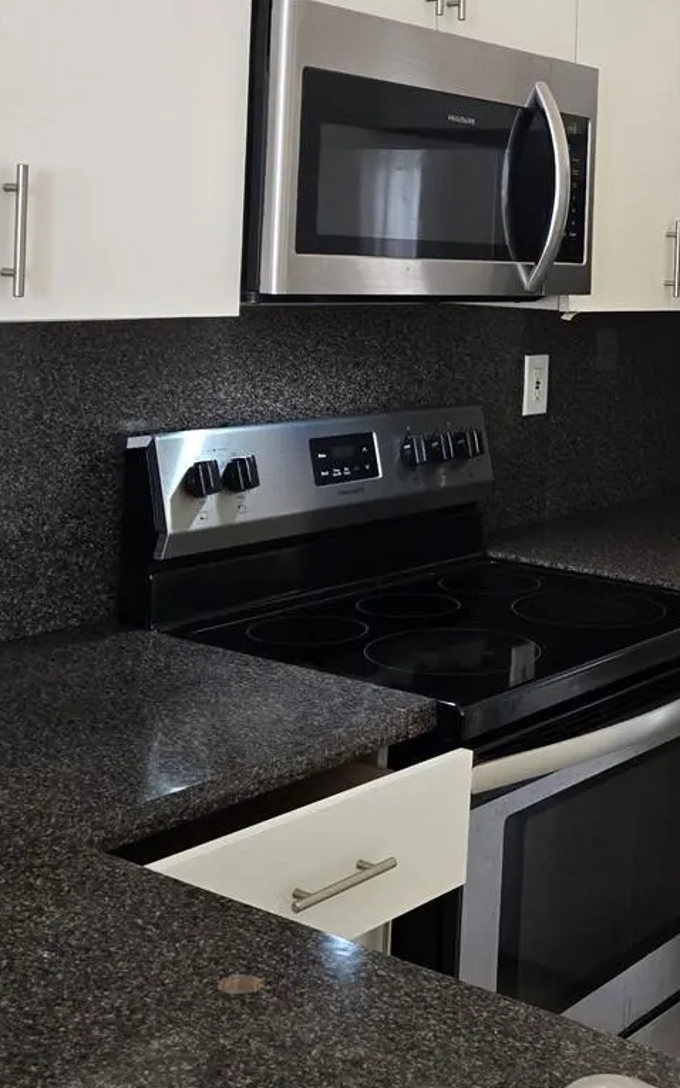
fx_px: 1513
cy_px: 256
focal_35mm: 51
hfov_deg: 24.3
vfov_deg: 38.4
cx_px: 673
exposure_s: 1/120
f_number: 1.8
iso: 250
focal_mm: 5.4
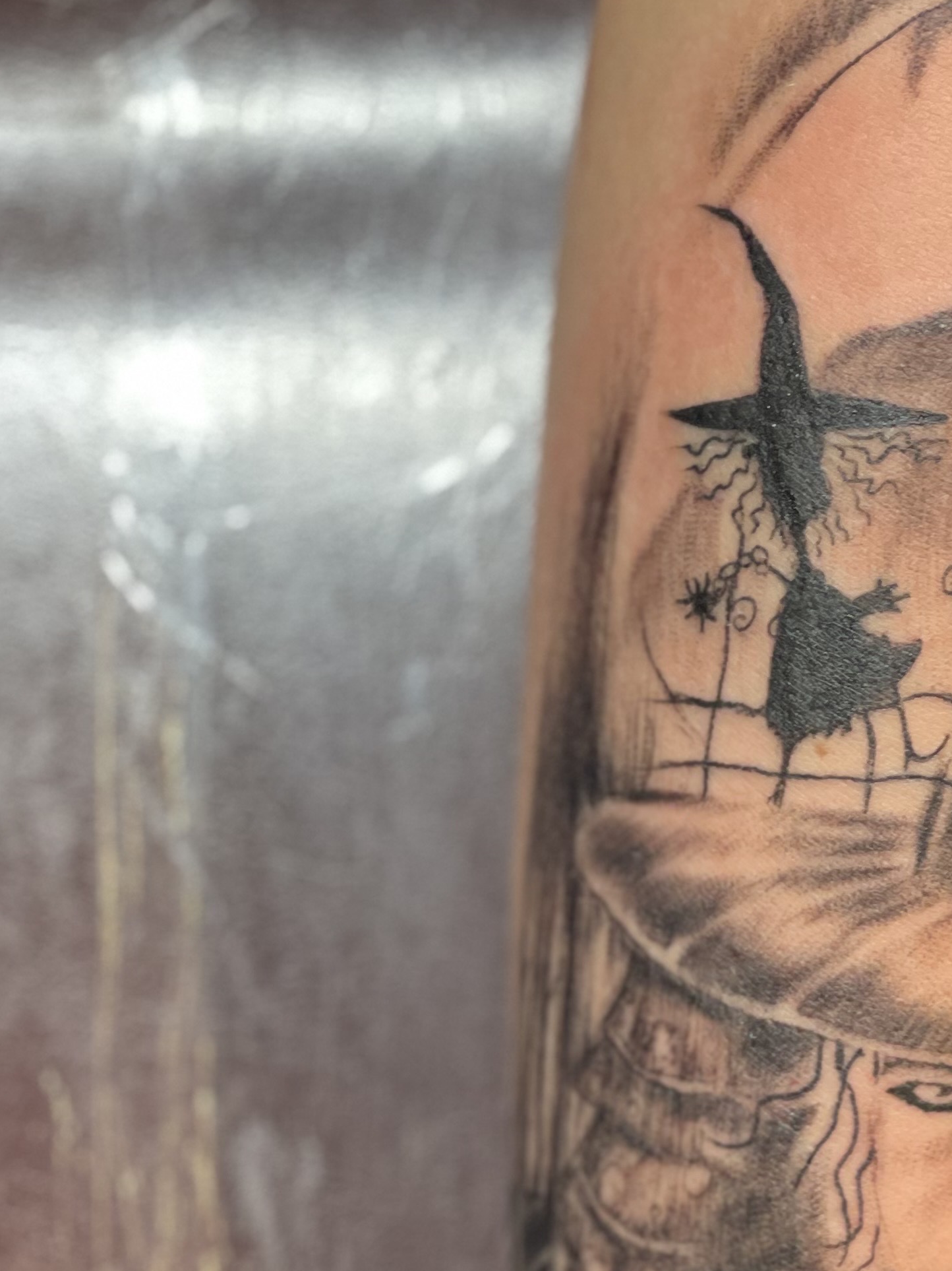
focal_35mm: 134
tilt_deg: -58.2
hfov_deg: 10.9
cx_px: 990
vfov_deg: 14.6
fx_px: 4915
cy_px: 1157
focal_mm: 7.5
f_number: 2.2
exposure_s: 1/60
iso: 160
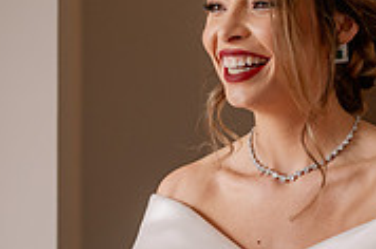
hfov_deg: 17.1
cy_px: 255
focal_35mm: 119
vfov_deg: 11.3
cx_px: 61
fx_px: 1241
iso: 640
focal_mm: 34
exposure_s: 1/250
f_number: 3.2
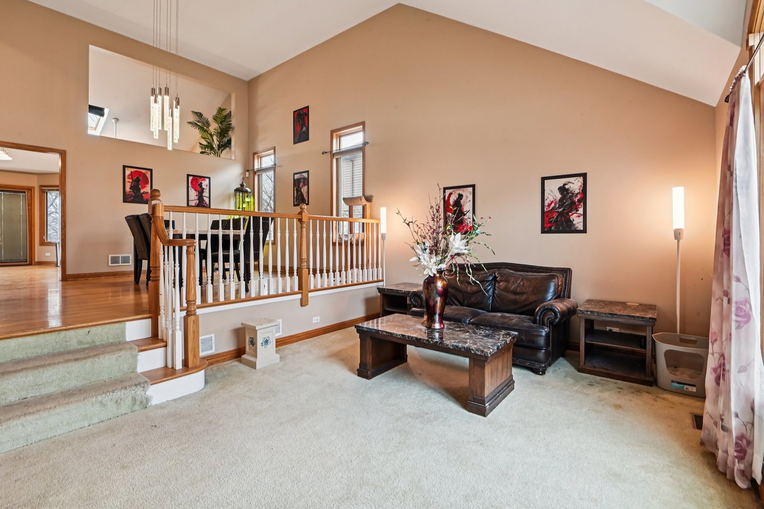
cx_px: 382
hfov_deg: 96.7
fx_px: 340
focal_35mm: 16
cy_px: 254
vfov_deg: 73.7
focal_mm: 16
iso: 400
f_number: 13
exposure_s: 1/4
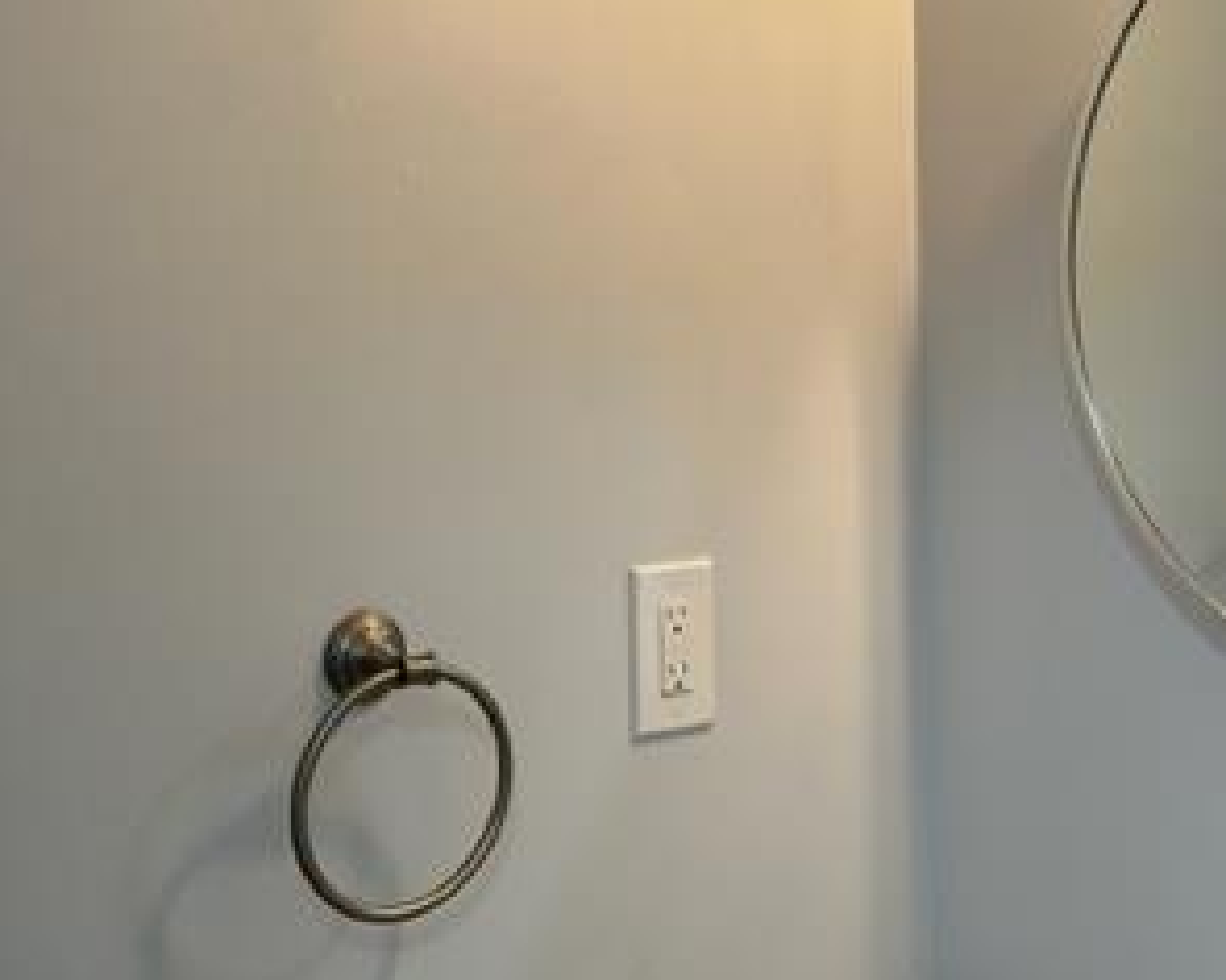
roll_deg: +1.7
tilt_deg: -3.7
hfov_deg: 34.1
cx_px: 561
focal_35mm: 55
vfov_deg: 27.6
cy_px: 461
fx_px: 1996
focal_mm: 5.7
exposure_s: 1/60
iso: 64
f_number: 1.5
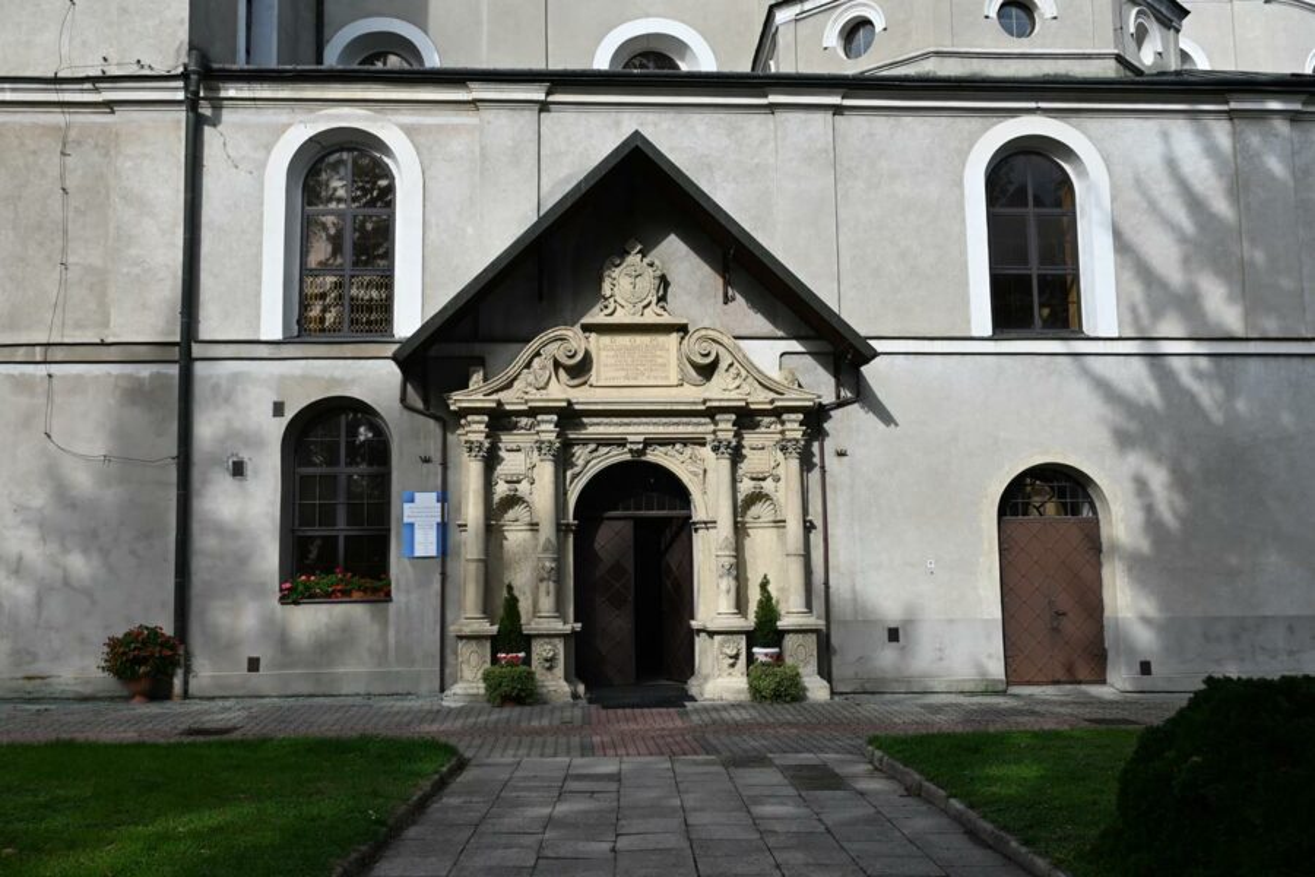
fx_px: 1205
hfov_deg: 57.2
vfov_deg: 40.0
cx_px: 658
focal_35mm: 33
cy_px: 438
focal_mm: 22
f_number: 7.1
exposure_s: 1/400
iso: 100
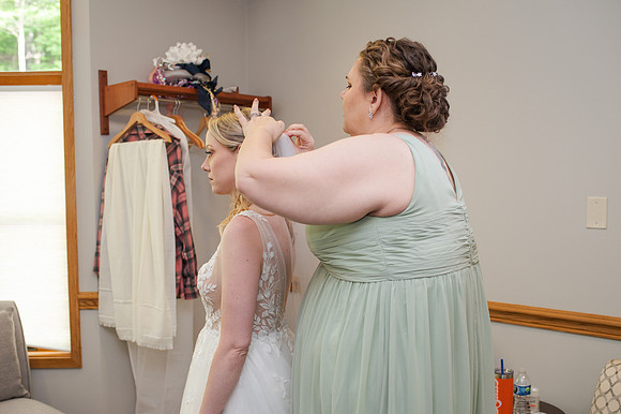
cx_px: 310
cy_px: 221
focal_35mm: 37
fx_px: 645
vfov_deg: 35.5
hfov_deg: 51.4
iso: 800
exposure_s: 1/160
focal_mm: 35
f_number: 3.2
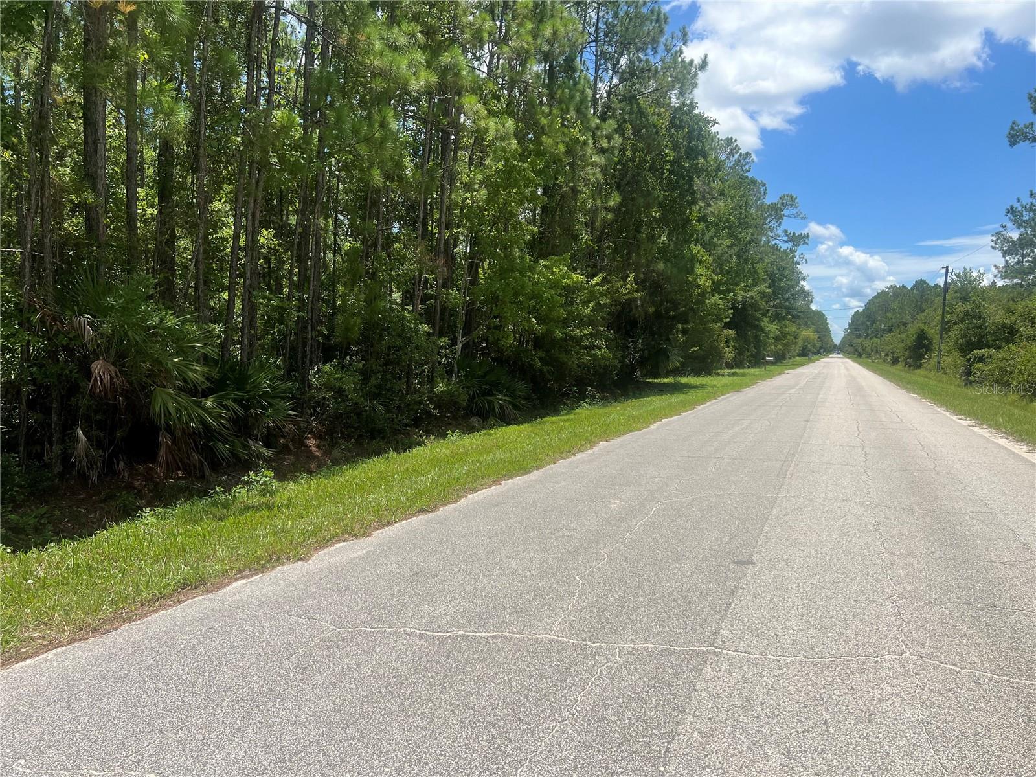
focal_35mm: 26
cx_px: 518
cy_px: 388
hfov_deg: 67.3
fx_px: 778
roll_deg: -1.1
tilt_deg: -1.8
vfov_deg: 53.1
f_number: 1.5
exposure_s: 1/4630
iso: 50
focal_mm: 5.7
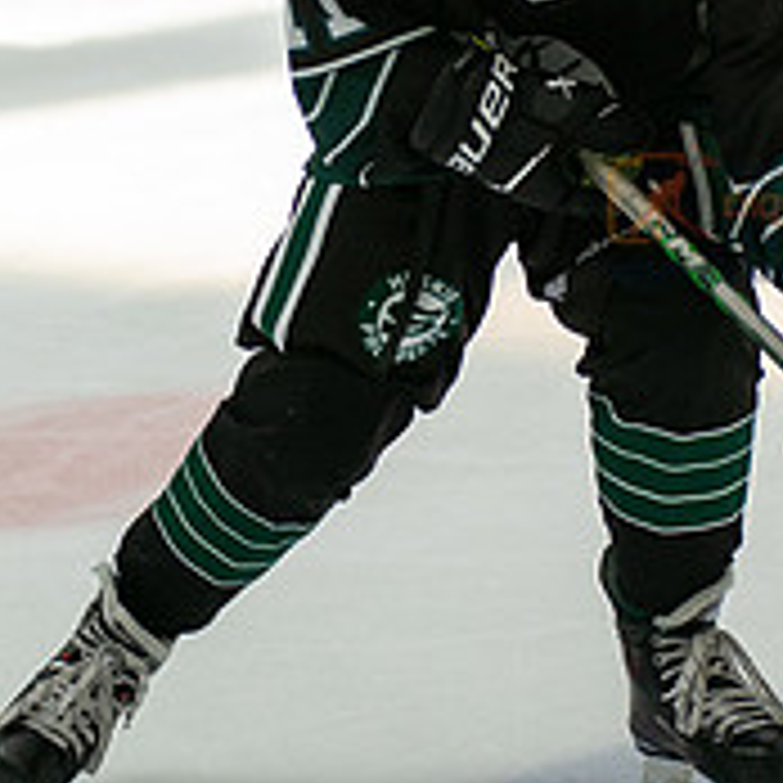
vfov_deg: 4.0
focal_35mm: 439
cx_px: 443
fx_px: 11235
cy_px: 191
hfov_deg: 4.0
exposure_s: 1/3200
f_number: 3.5
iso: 1600
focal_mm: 120
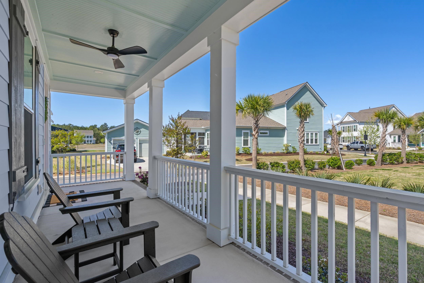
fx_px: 188
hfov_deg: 96.7
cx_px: 212
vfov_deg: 73.8
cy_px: 142
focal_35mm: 16
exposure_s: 1/60
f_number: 8
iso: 400
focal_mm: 16
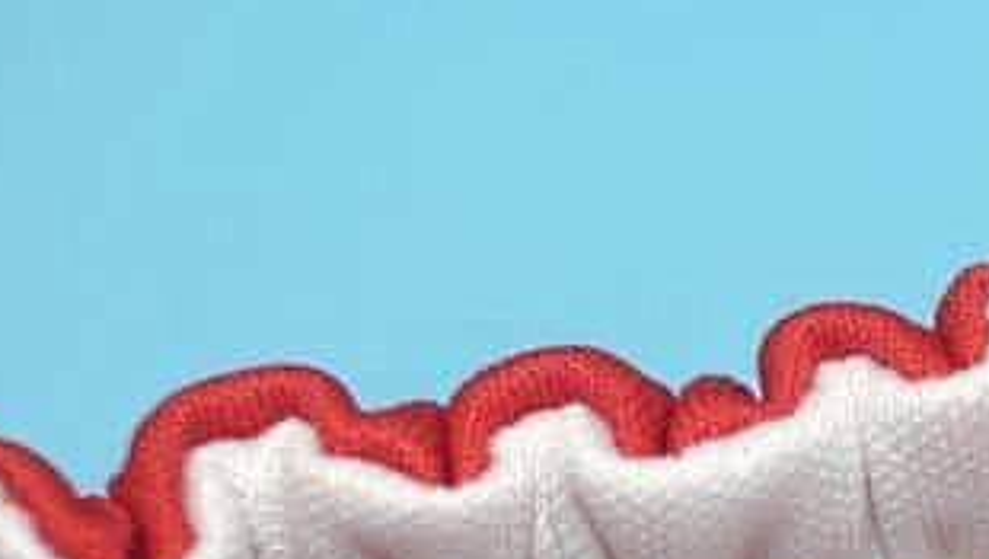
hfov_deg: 12.0
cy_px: 882
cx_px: 1164
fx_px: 4593
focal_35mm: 175
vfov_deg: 6.8
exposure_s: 1/100
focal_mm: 32
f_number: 4.8
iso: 200
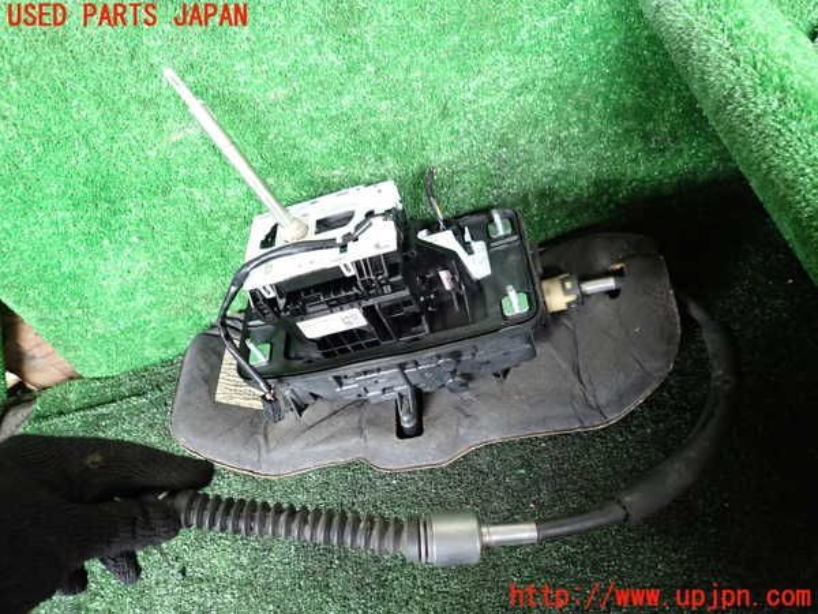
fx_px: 591
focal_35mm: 25
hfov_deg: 69.4
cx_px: 409
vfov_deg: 54.9
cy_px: 307
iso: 320
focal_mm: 4.5
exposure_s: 1/30
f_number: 2
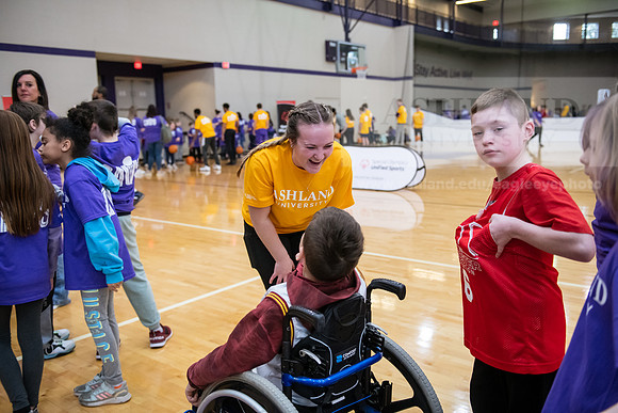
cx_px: 309
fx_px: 549
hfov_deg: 58.7
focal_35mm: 32
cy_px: 206
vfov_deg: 41.1
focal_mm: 32
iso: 2500
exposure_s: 1/200
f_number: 3.2
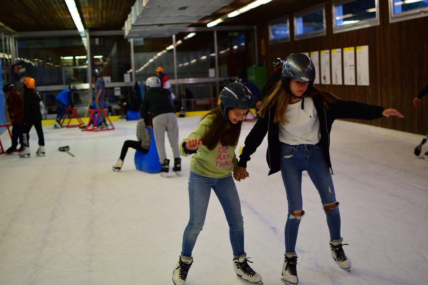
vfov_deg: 25.8
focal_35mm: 52
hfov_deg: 37.8
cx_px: 214
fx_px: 624
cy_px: 142
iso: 500
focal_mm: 35
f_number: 1.8
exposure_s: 1/320
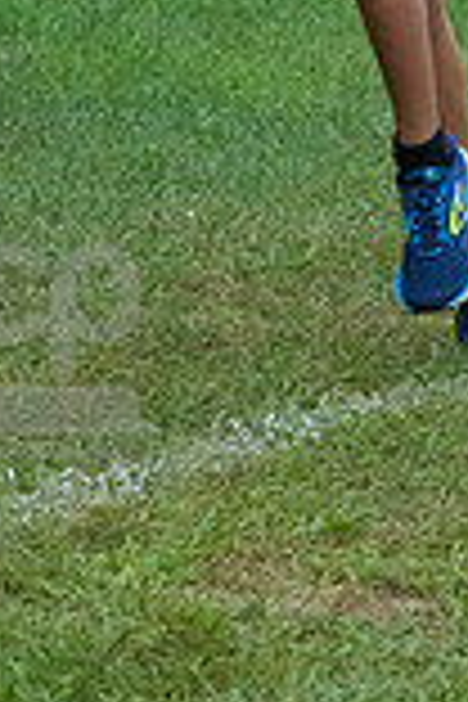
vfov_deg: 4.7
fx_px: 8599
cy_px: -148
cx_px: 529
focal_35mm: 441
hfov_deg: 3.1
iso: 3200
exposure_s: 1/1600
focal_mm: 102
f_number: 5
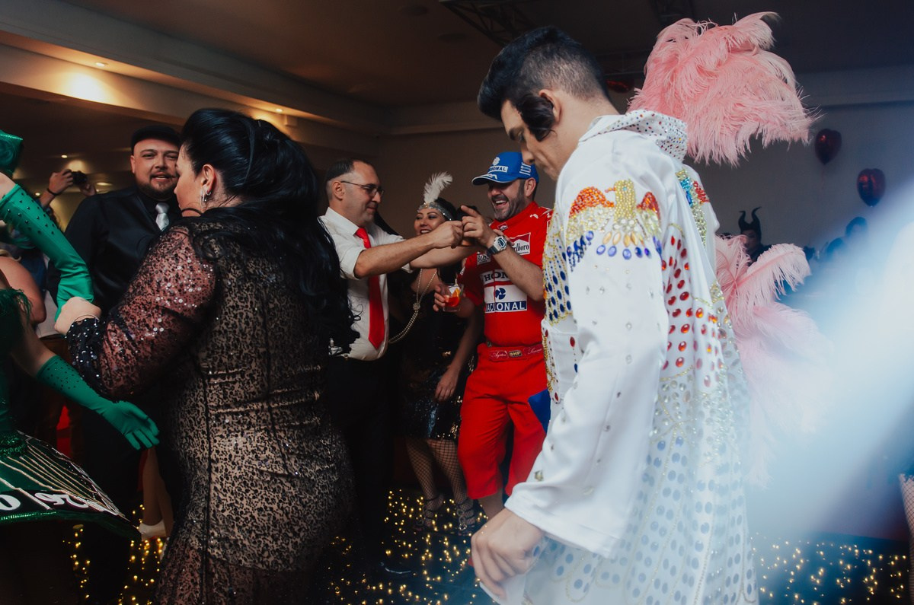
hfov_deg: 67.5
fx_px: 684
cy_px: 302
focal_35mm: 27
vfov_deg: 47.7
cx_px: 457
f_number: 2.8
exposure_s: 1/60
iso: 500
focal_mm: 18
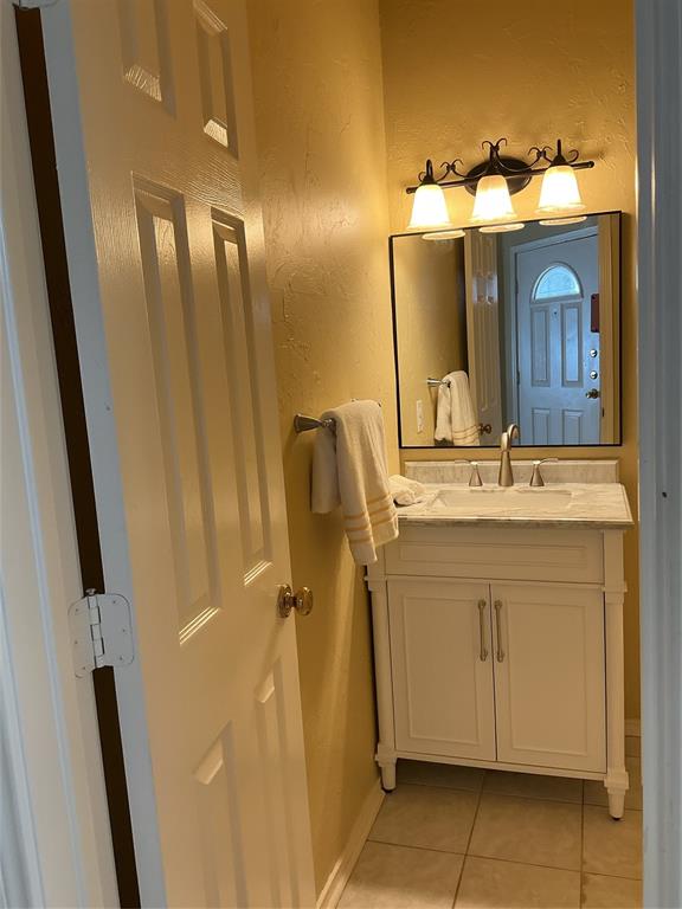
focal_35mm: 29
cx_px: 341
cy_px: 454
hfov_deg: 48.2
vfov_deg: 61.7
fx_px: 762
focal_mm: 3
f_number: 1.8
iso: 50
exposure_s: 1/60
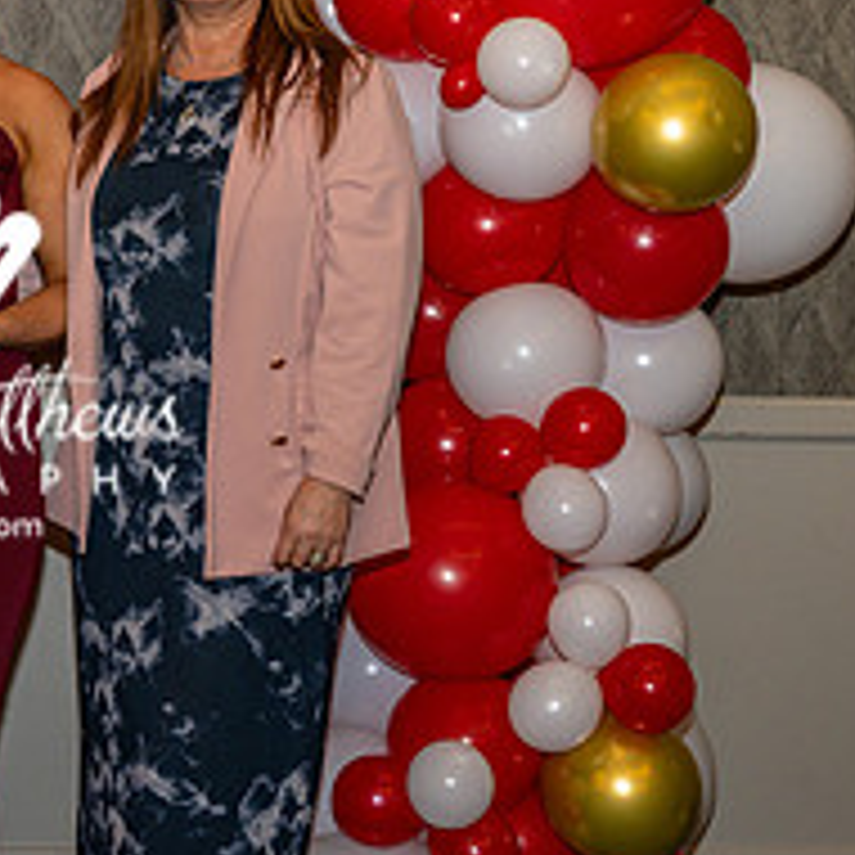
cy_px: 305
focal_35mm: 89
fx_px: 2487
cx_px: -48
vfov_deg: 19.5
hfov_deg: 18.8
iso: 500
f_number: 3.5
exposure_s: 1/125
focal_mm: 32
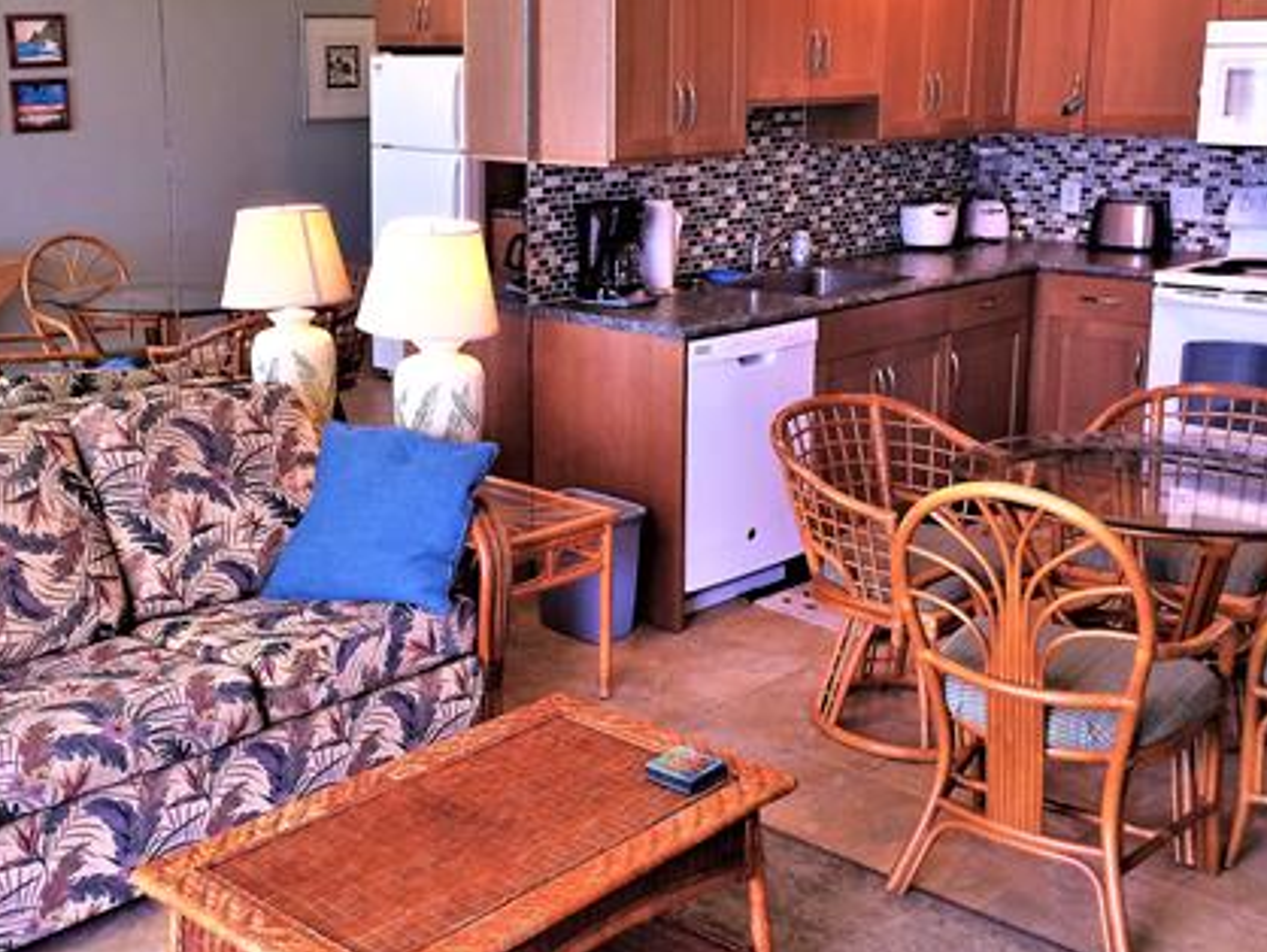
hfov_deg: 43.7
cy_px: 408
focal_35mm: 43
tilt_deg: -12.1
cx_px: 521
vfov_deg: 33.6
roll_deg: +2.0
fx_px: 1575
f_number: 2.2
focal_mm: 4.15
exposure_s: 1/30
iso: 64
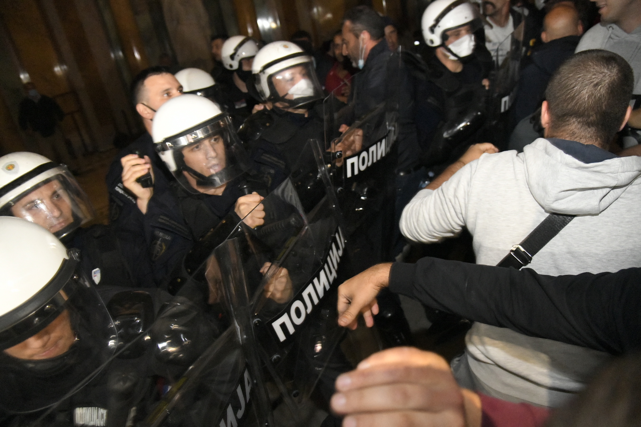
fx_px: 427
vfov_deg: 53.1
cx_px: 320
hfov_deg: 73.7
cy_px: 214
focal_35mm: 24
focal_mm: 24
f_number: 4
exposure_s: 1/125
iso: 16000
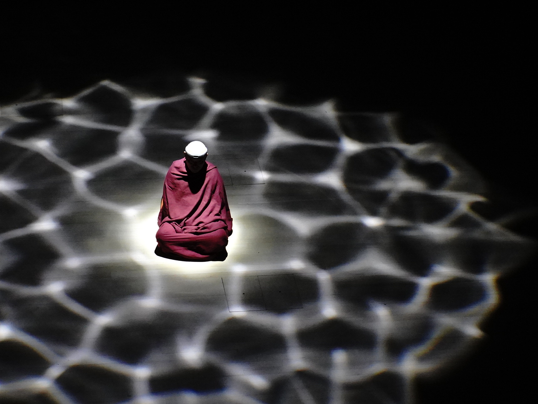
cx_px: 205
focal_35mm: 79
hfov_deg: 24.7
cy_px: 210
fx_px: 1228
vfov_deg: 18.7
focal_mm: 47
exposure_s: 1/125
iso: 8000
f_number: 5.6
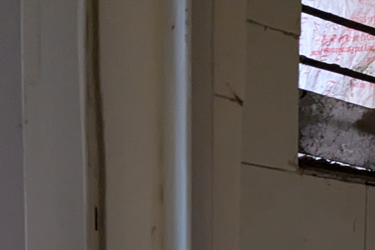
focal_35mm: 98
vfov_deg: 11.8
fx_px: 1021
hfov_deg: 19.8
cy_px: 564
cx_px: 428
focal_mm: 6.81
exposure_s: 1/29.5
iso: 3026
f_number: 1.85
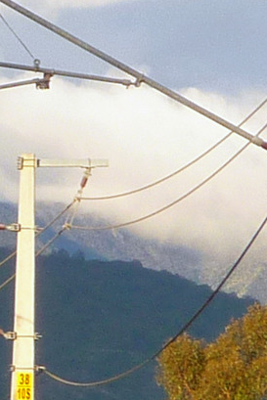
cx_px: -283
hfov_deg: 1.5
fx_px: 10259
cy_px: 152
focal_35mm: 923
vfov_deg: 2.2
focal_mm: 25.2
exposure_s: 1/250
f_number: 4.8
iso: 100
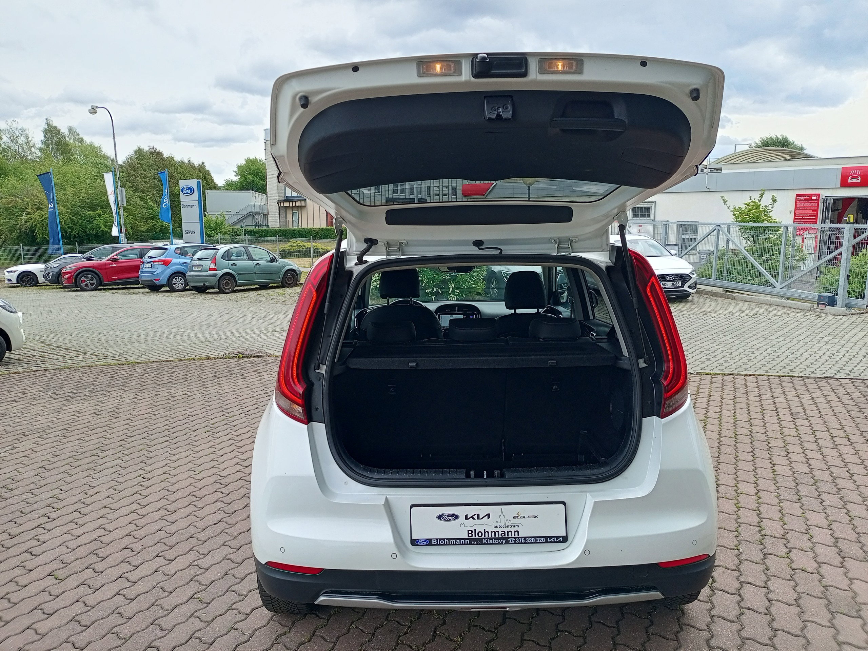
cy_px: 326
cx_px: 434
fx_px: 627
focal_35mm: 25
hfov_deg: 69.4
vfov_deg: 54.9
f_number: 1.79
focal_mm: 4.69
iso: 105
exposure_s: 1/385
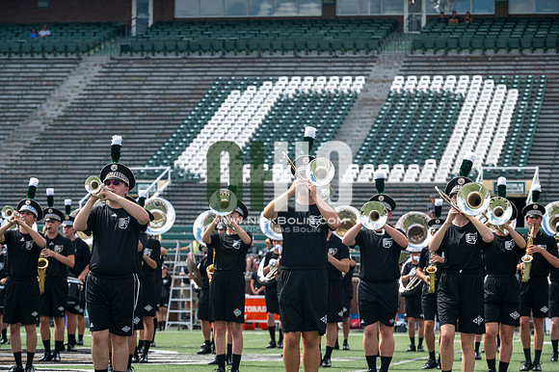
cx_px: 280
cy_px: 186
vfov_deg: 10.1
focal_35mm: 135
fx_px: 2095
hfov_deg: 15.2
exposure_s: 1/800
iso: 125
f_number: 6.3
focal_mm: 135
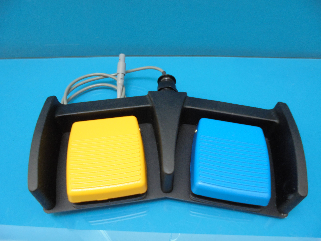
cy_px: 120
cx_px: 160
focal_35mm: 26
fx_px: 241
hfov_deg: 67.3
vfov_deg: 53.1
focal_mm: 4.6
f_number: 3.5
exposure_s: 1/30
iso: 250
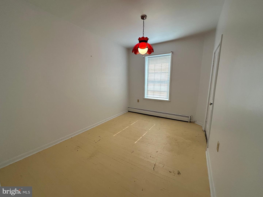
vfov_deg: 85.7
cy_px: 98
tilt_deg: -7.9
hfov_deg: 102.1
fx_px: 106
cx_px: 132
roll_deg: -0.7
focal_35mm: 14
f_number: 2.2
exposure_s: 1/120
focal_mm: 2.22
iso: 125
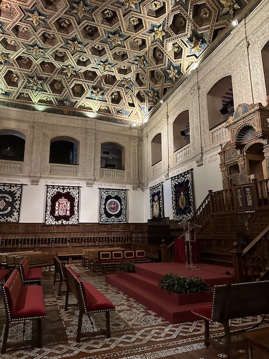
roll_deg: -1.2
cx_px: 134
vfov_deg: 71.6
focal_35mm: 24
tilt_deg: +12.5
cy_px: 180
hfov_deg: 56.8
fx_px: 249
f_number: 1.78
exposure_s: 1/33
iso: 1000
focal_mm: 6.86
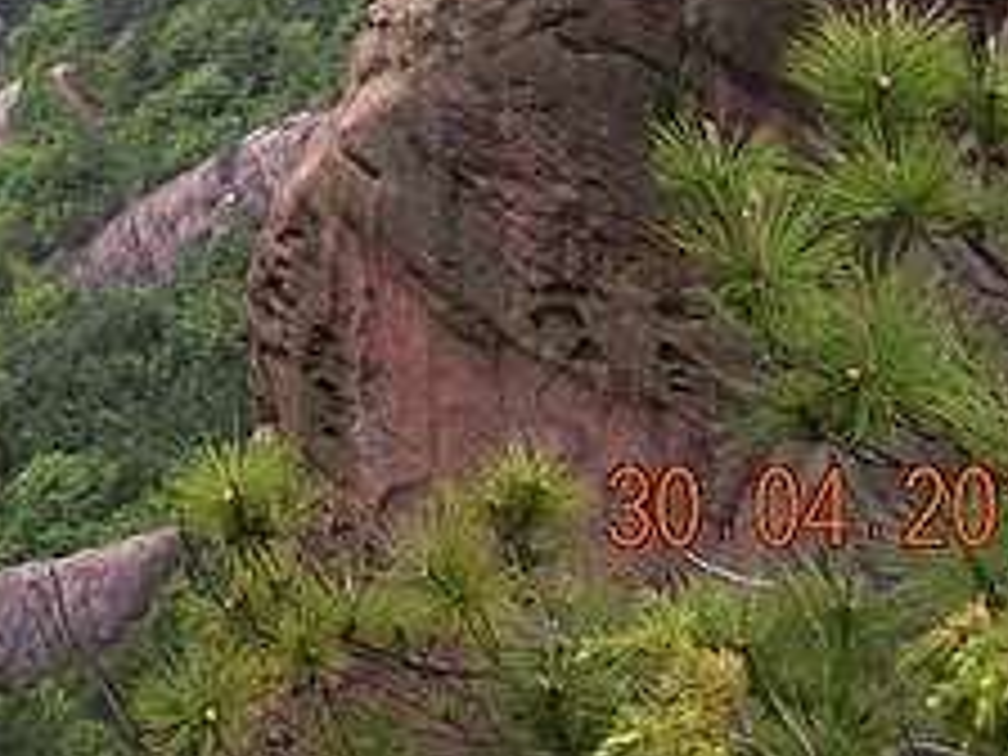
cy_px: -448
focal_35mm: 115
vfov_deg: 12.2
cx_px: -14
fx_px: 3349
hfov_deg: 16.7
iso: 83
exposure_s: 1/68
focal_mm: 6.3
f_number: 3.5
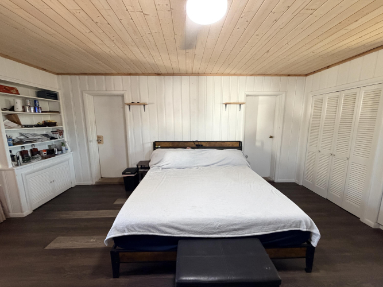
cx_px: 192
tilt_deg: -9.0
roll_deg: +1.0
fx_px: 155
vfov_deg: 85.7
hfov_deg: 102.1
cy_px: 144
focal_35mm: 14
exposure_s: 1/60
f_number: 2.2
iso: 400
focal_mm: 2.22
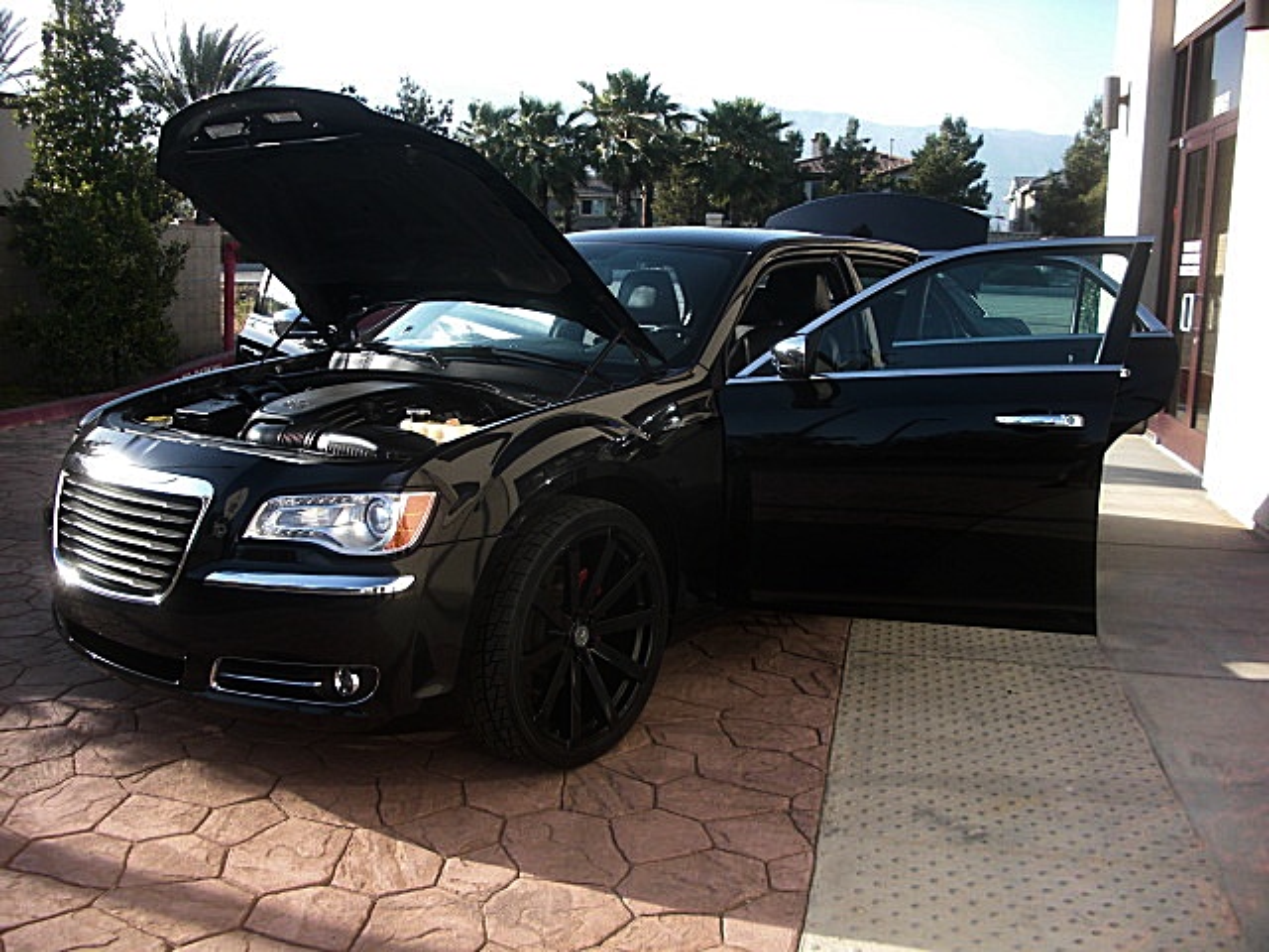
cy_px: 476
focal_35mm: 36
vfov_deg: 39.7
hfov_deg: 51.4
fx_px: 1320
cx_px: 634
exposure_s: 1/250
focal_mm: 6.3
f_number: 2.8
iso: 50
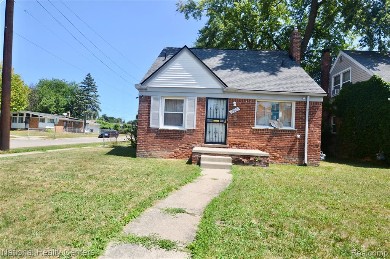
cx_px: 195
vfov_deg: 63.2
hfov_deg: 85.4
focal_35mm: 20
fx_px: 211
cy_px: 130
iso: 100
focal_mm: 13
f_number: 7.1
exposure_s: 1/200
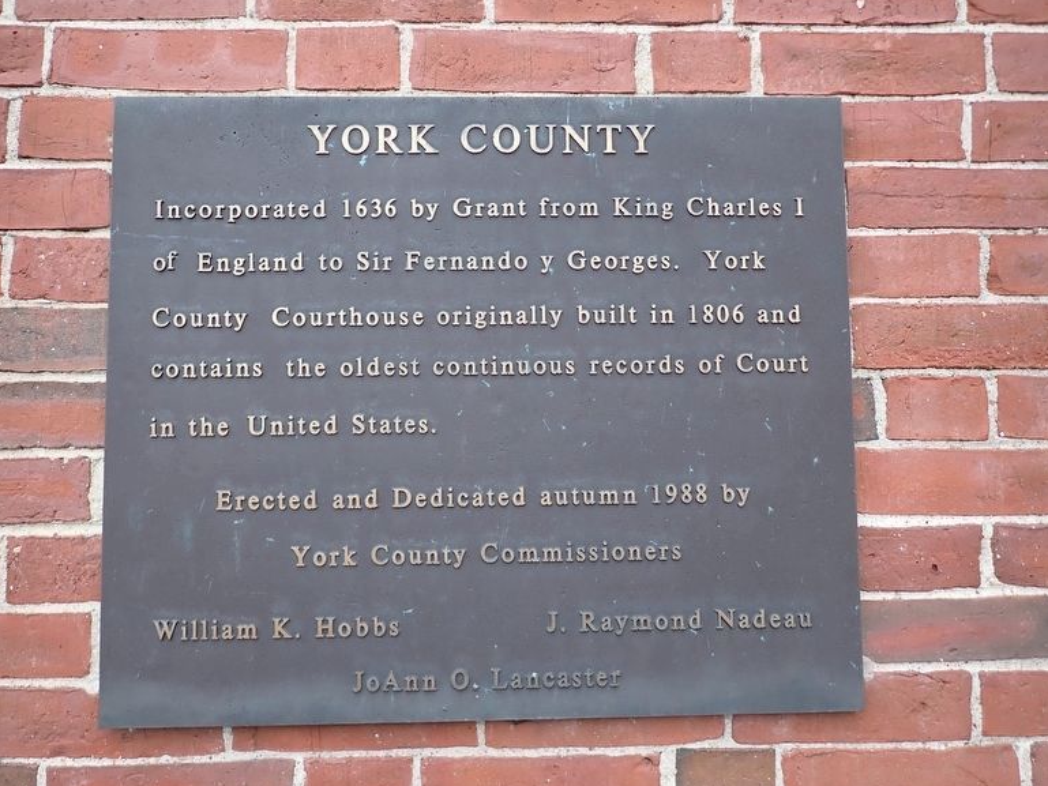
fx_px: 787
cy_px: 403
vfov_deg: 53.1
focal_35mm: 26
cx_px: 519
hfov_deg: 67.3
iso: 100
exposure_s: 1/160
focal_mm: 4.5
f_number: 2
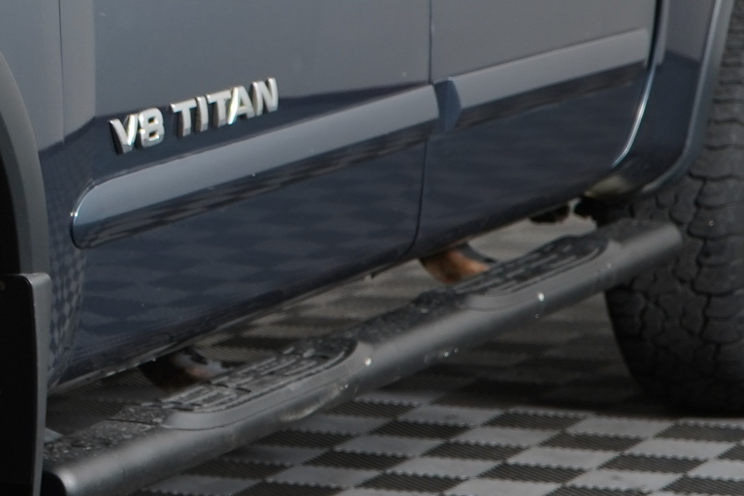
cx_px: -460
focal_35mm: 204
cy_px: -62
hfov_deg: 9.7
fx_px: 4215
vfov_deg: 6.7
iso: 320
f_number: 4.5
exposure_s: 1/60
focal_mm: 48
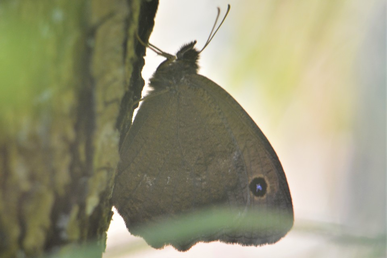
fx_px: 4515
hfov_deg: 4.9
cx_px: 194
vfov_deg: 3.3
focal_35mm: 420
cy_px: 129
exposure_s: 1/125
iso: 1000
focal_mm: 280
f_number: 5.6
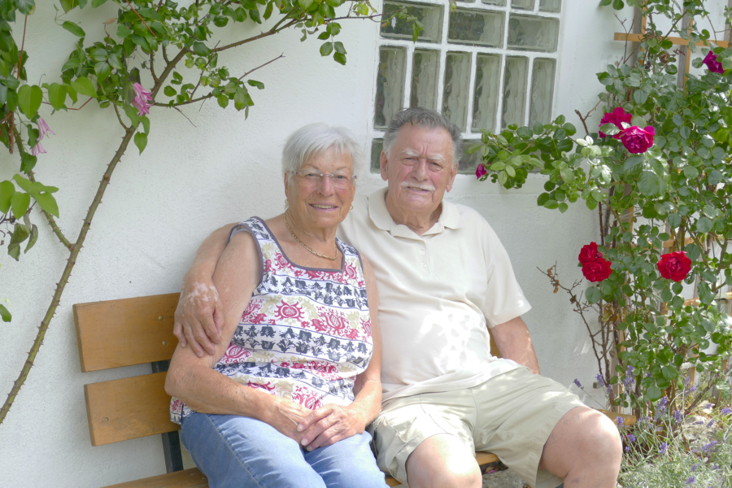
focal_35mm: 62
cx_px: 366
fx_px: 1261
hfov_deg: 32.4
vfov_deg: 21.9
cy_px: 244
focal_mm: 22.6
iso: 125
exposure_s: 1/400
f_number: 3.5
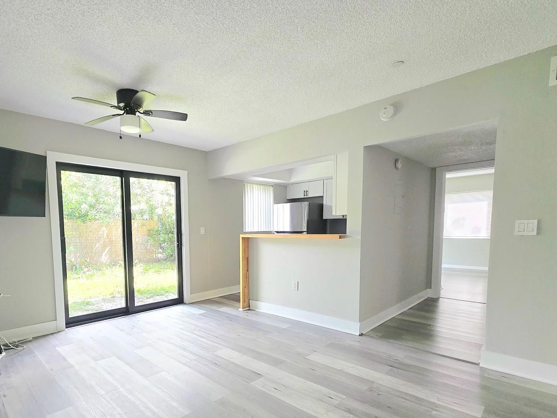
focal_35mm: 18
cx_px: 214
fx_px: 290
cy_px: 257
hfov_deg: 86.3
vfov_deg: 70.6
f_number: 2.2
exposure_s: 1/60.2
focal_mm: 1.7
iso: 125
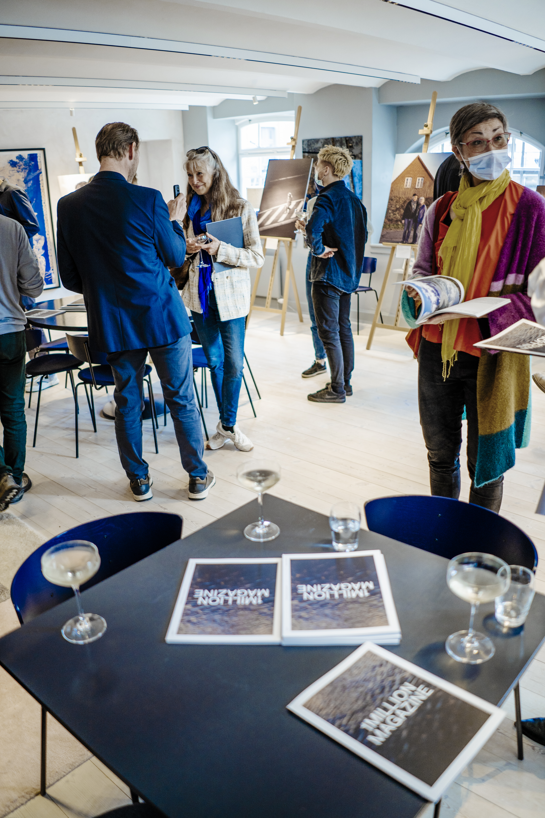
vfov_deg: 65.5
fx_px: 636
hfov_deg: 46.4
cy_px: 409
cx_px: 272
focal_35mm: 28
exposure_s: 1/100
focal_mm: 28
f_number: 2
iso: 400
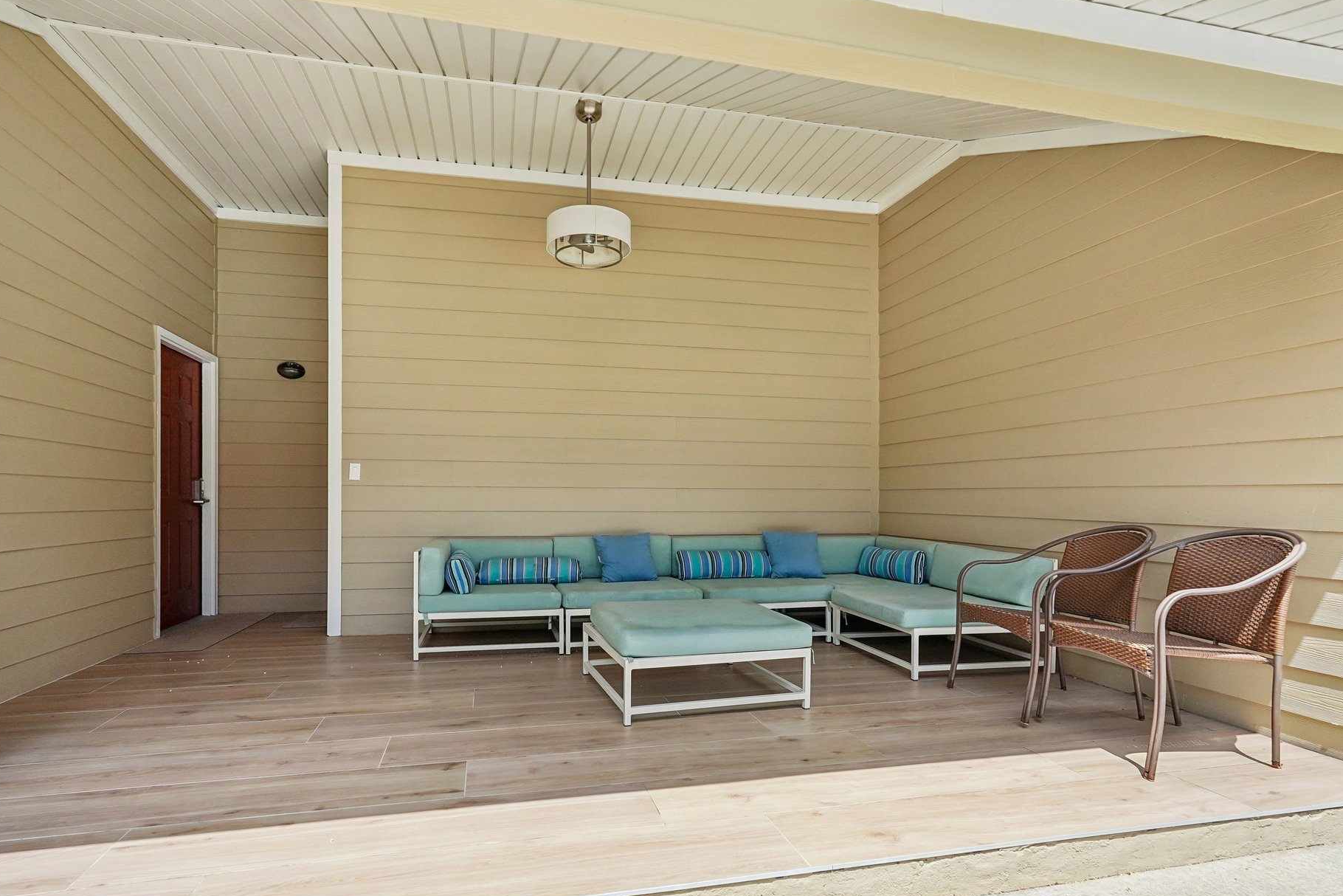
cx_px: 638
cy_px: 500
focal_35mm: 18
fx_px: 672
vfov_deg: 67.2
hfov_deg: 89.9
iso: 800
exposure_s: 1/1250
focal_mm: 16
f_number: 8
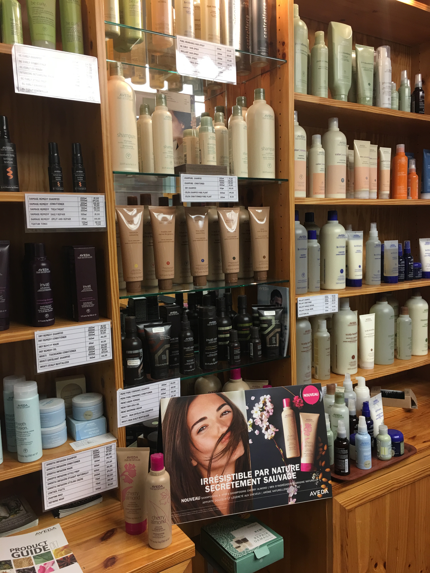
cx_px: 215
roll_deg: +2.1
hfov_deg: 48.2
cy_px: 286
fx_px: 480
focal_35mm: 29
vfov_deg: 61.7
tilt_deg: -4.1
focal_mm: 4.15
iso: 32
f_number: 2.2
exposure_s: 1/17
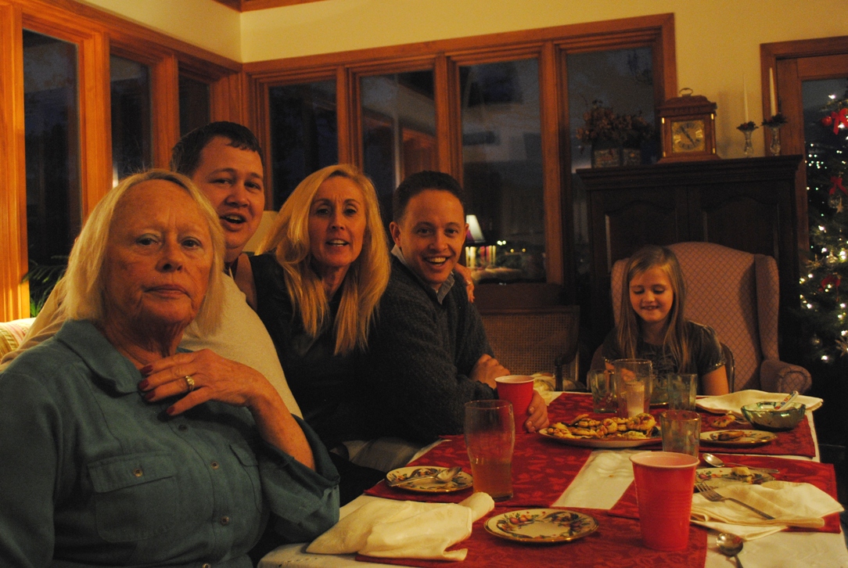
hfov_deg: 57.2
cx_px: 424
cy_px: 284
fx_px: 778
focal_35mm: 33
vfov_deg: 40.1
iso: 800
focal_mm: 22
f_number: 4
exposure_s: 1/20
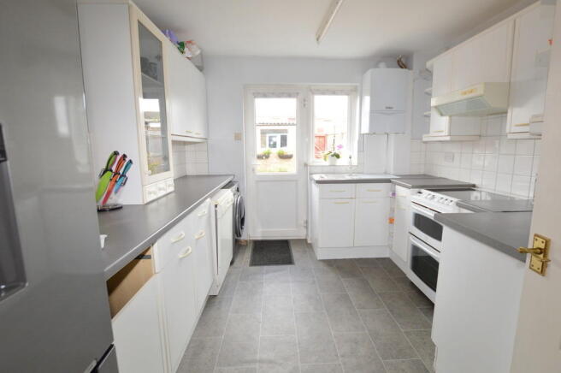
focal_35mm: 15
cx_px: 280
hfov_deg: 100.4
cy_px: 186
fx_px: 234
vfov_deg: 77.2
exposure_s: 1/80
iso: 400
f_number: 4.5
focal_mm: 10
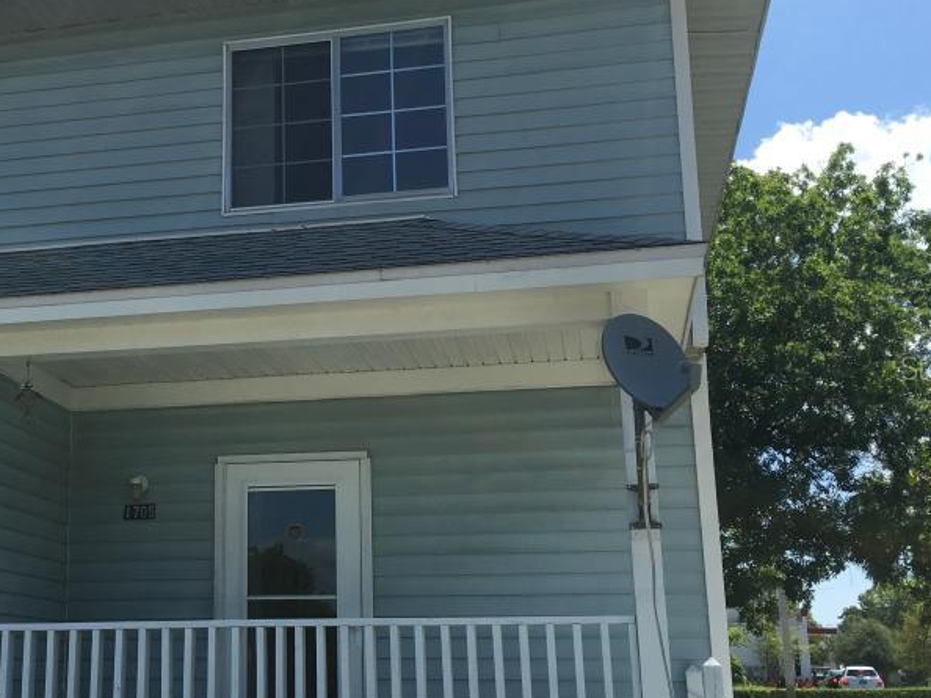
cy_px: 367
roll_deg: -0.4
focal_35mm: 50
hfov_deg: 37.4
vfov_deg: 29.1
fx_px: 1344
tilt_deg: +13.3
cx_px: 246
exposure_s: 1/1479
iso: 25
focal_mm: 4.15
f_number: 2.2
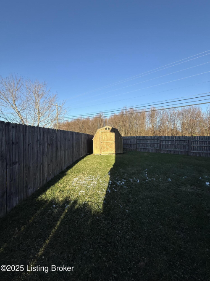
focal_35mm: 14
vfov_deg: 102.1
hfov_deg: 85.7
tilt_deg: +1.4
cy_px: 140
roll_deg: +1.1
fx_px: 113
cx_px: 105
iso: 50
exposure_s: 1/1001
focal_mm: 2.22
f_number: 2.2
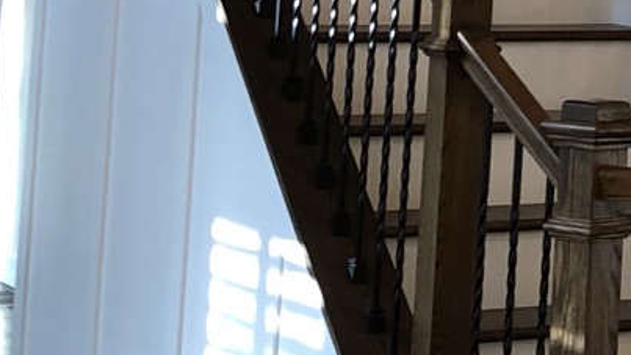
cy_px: -319
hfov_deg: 13.1
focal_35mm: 155
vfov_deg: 7.6
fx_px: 2594
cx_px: 971
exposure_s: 1/24
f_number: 1.8
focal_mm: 4
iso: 32
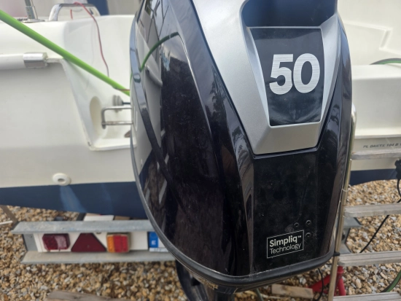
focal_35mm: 23
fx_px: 267
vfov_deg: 58.9
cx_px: 200
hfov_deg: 73.9
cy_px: 150
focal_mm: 6.3
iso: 25
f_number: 1.7
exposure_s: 1/359
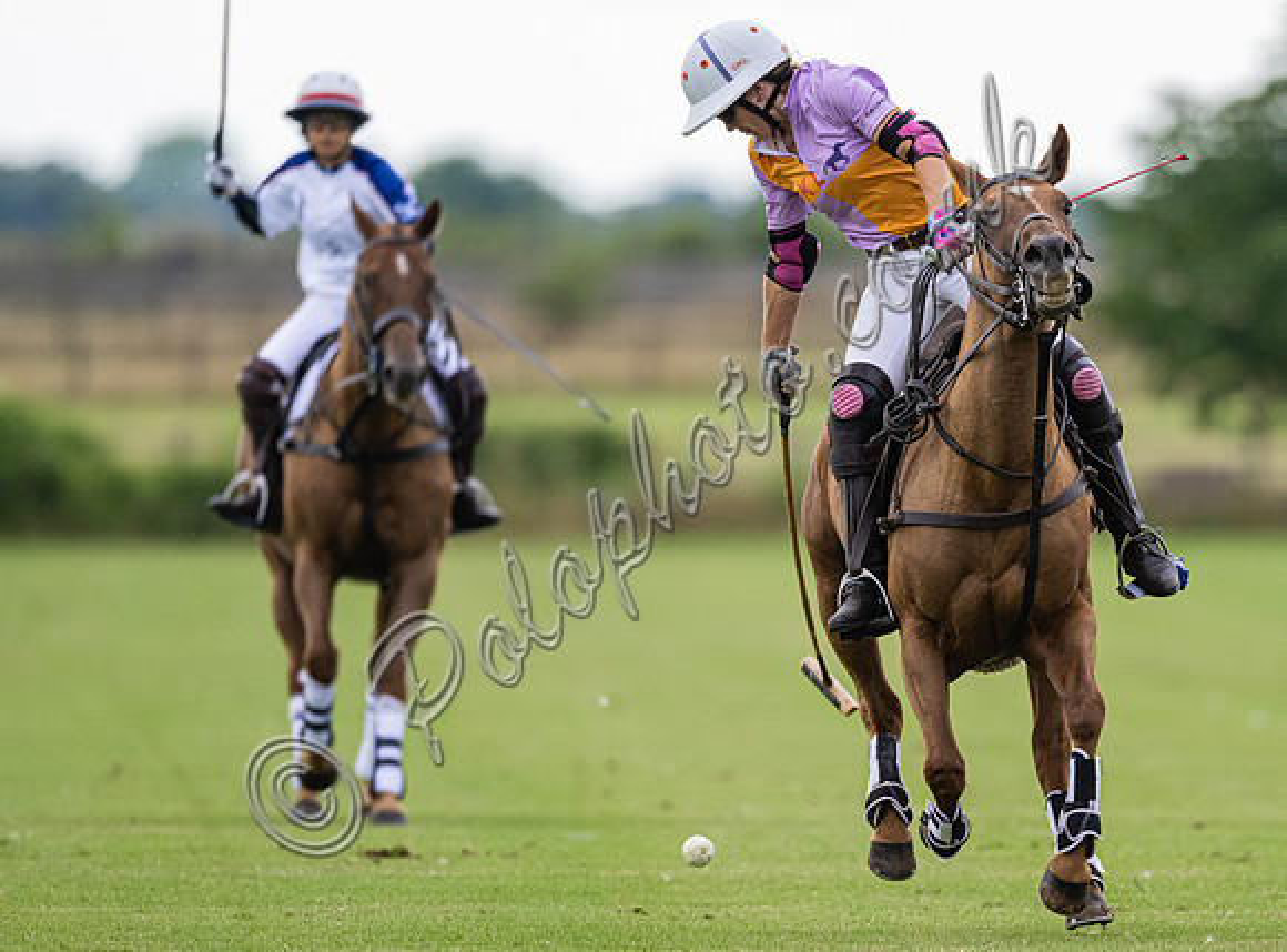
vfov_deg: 1.8
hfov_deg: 2.4
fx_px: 31100
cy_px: 528
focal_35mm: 841
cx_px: 874
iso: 1600
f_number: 4
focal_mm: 500
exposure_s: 1/1000
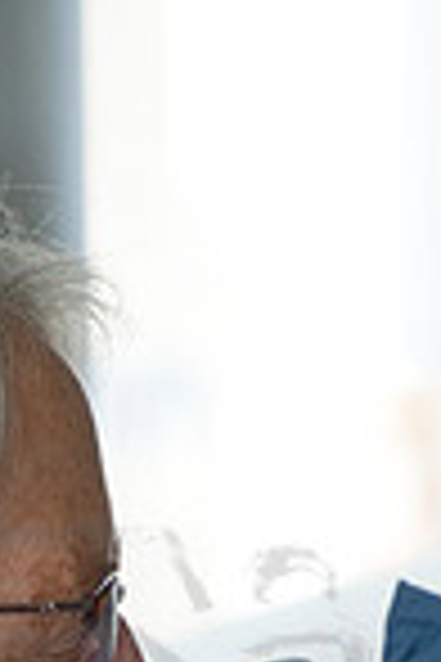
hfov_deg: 2.9
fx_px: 8691
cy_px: 1301
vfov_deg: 4.3
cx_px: 119
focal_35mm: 473
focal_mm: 120
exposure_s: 1/160
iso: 400
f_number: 4
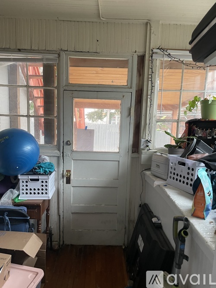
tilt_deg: -8.0
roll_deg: -3.0
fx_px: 216
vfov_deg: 67.3
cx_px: 108
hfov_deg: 53.0
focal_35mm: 26
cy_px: 144
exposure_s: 1/53
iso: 160
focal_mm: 4.2
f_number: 1.6
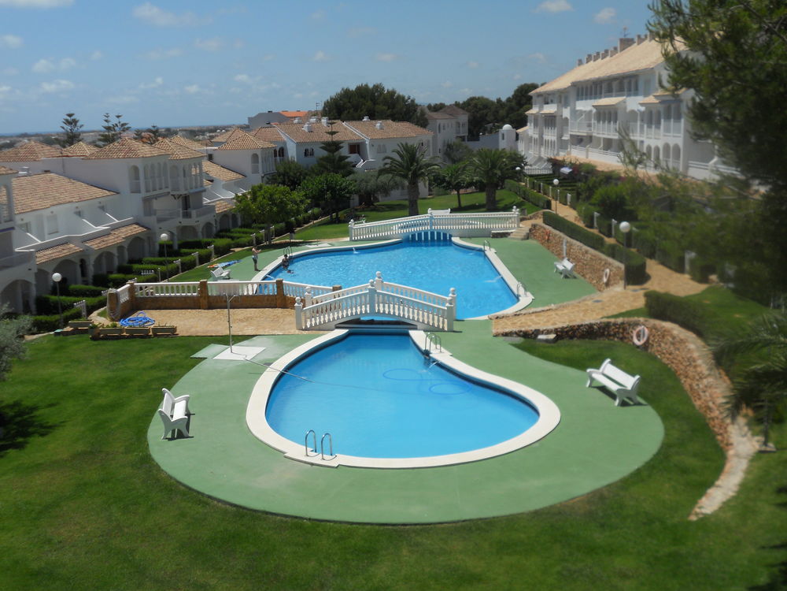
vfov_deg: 37.7
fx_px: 864
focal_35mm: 38
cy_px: 296
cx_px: 394
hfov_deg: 49.0
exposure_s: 1/1500
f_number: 3.9
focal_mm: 6.9
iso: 80
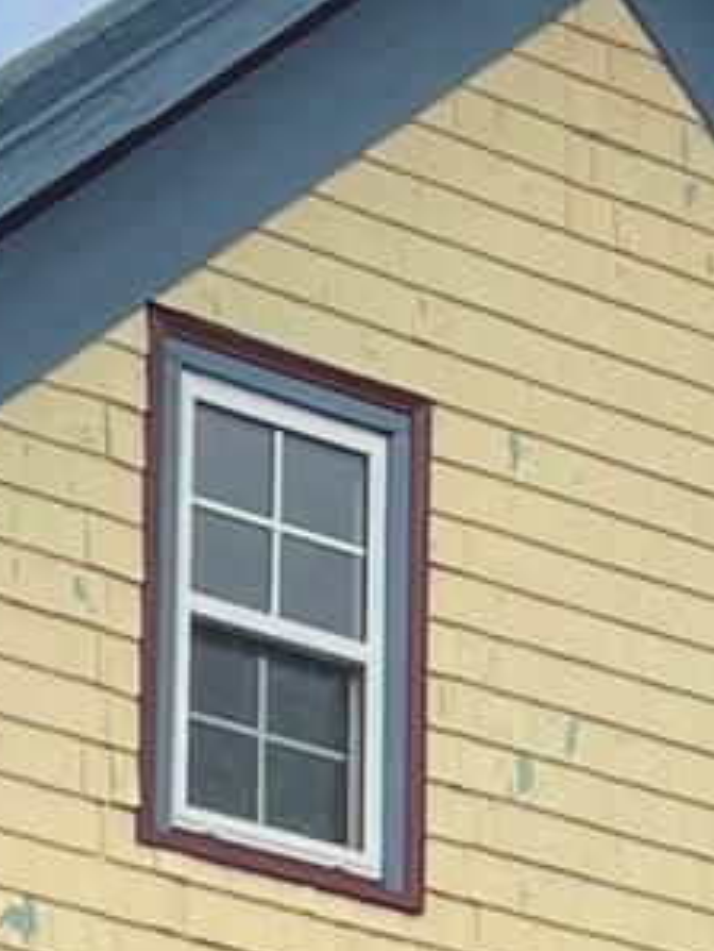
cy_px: 2397
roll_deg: +0.0
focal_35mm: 201
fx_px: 5520
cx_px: -354
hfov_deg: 7.3
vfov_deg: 8.8
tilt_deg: +6.8
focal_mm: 5.1
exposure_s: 1/951
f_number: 1.6
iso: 50
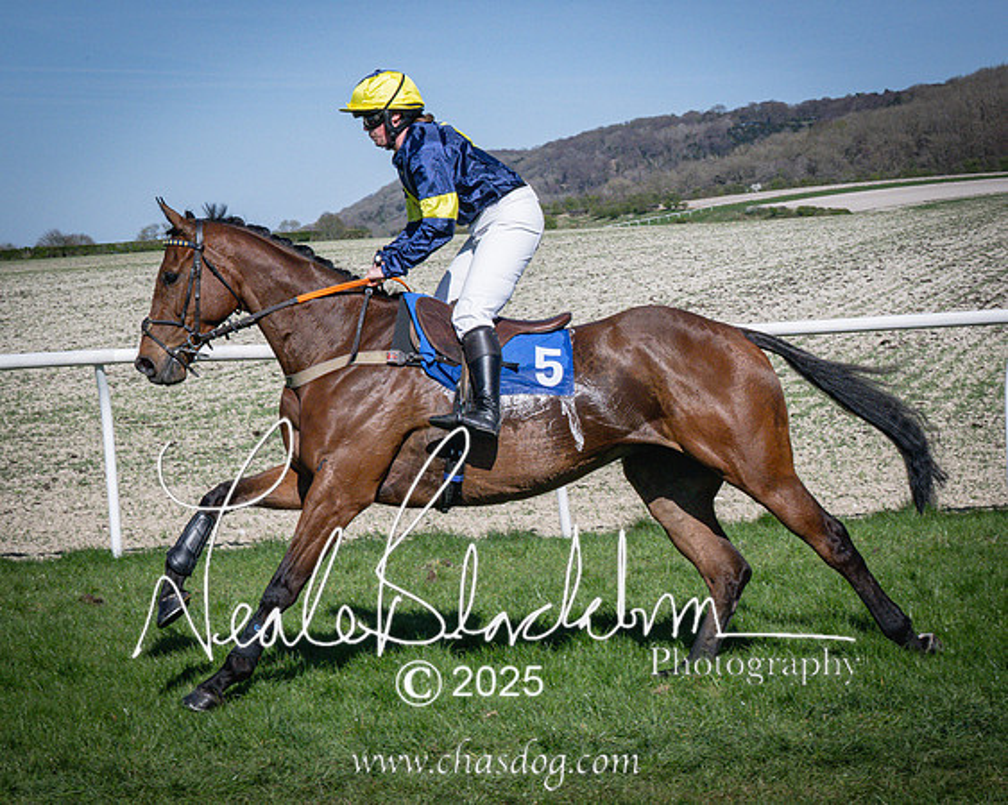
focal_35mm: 108
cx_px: 556
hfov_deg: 17.8
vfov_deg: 14.3
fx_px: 3214
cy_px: 451
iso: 2500
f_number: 20
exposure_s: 1/1600
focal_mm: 74
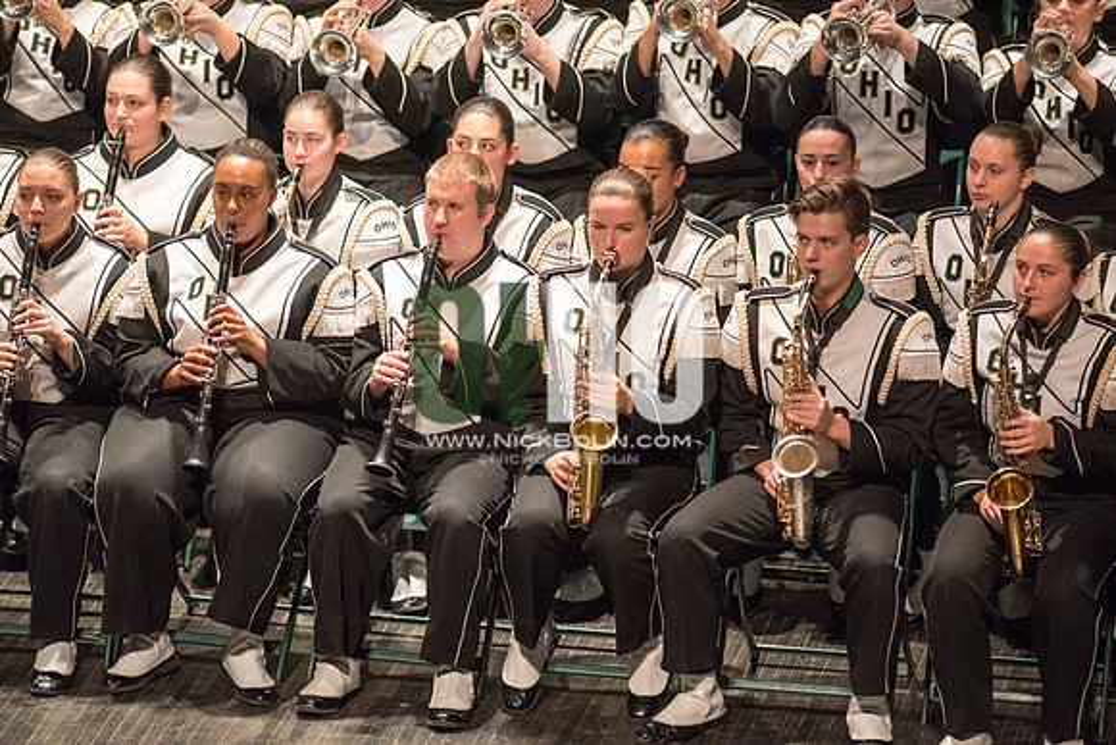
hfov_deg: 6.9
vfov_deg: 4.6
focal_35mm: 300
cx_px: 558
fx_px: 9302
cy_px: 372
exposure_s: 1/500
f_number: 2.8
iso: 4000
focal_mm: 300
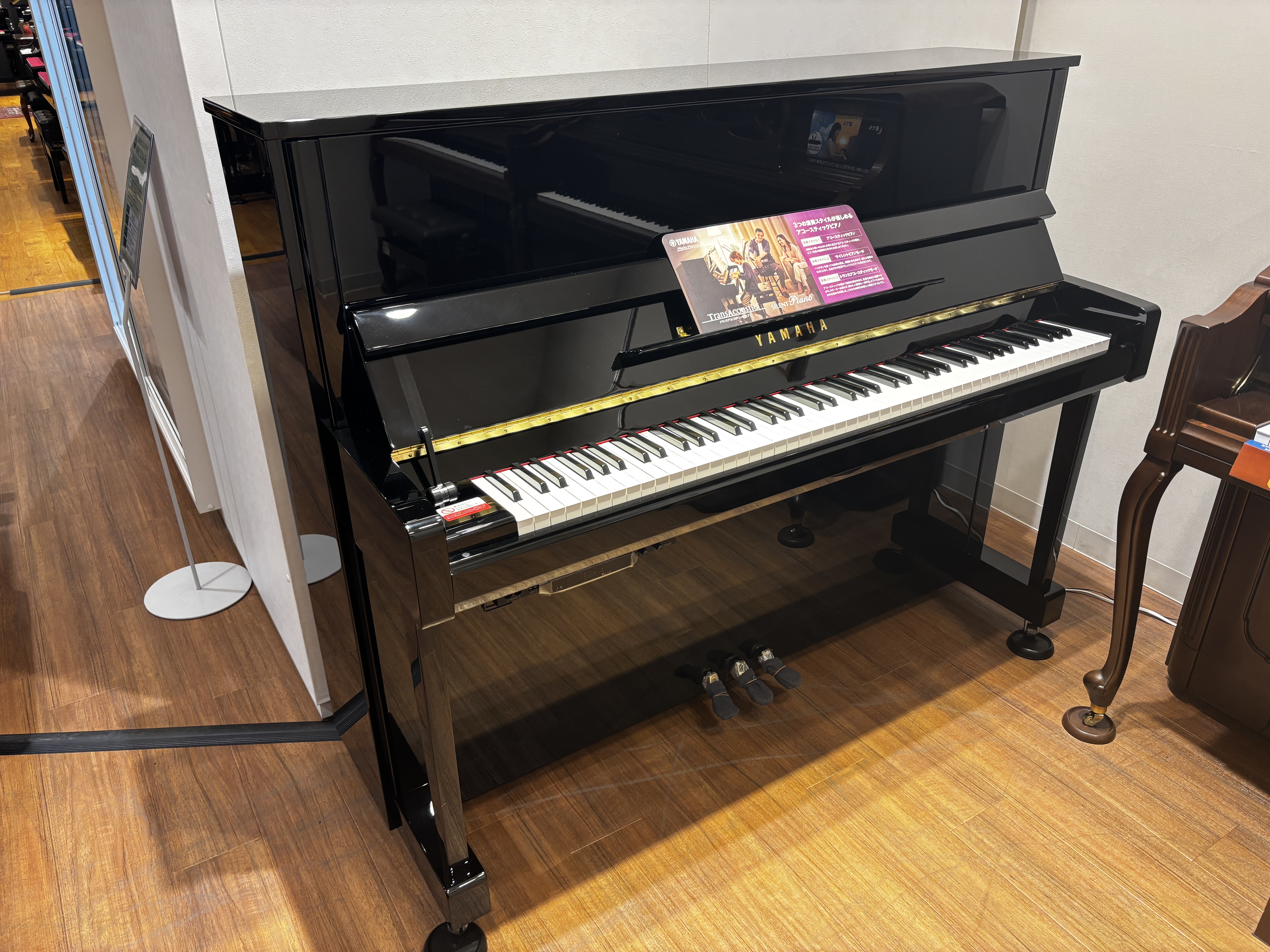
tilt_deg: -28.0
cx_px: 635
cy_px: 476
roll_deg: -0.1
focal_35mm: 26
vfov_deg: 53.1
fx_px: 954
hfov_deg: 67.3
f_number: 1.6
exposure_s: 1/50
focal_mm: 5.96
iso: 100
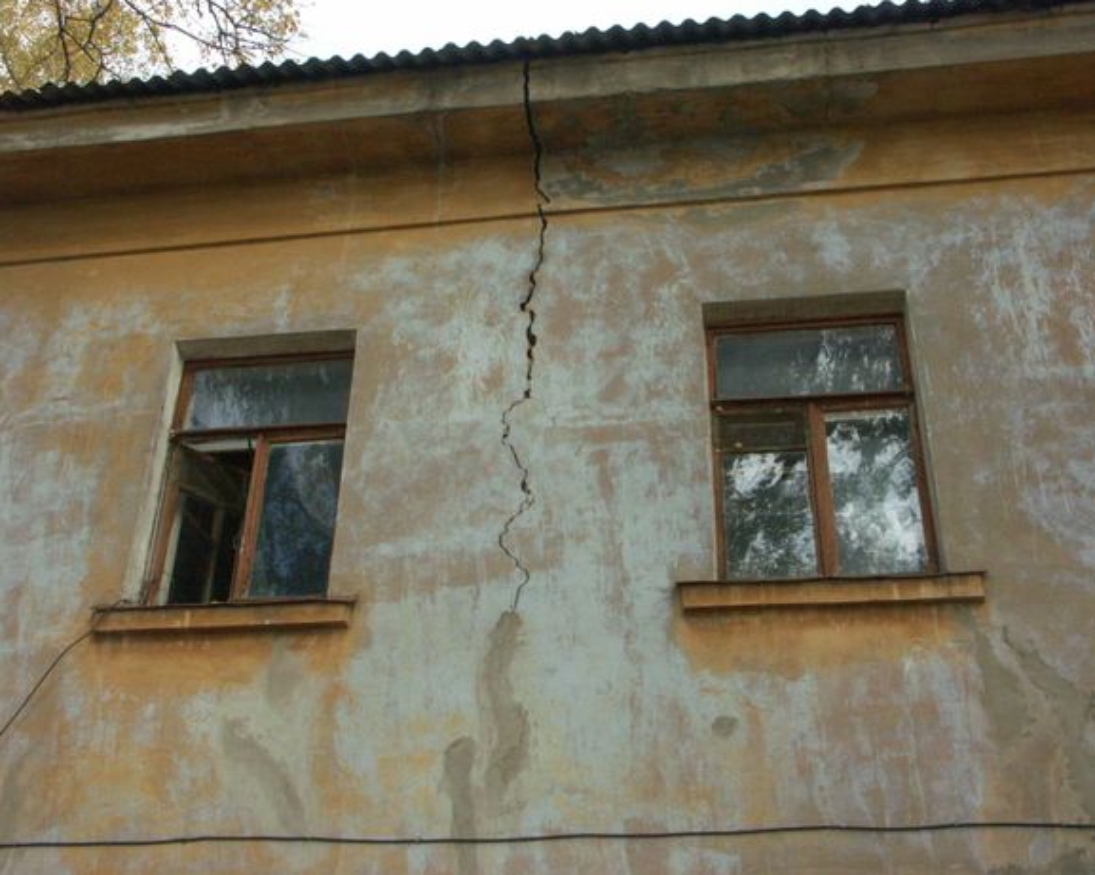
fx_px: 1328
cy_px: 438
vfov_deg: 36.5
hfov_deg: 44.8
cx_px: 527
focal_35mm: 41
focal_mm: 10.19
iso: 400
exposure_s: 1/320
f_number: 7.1
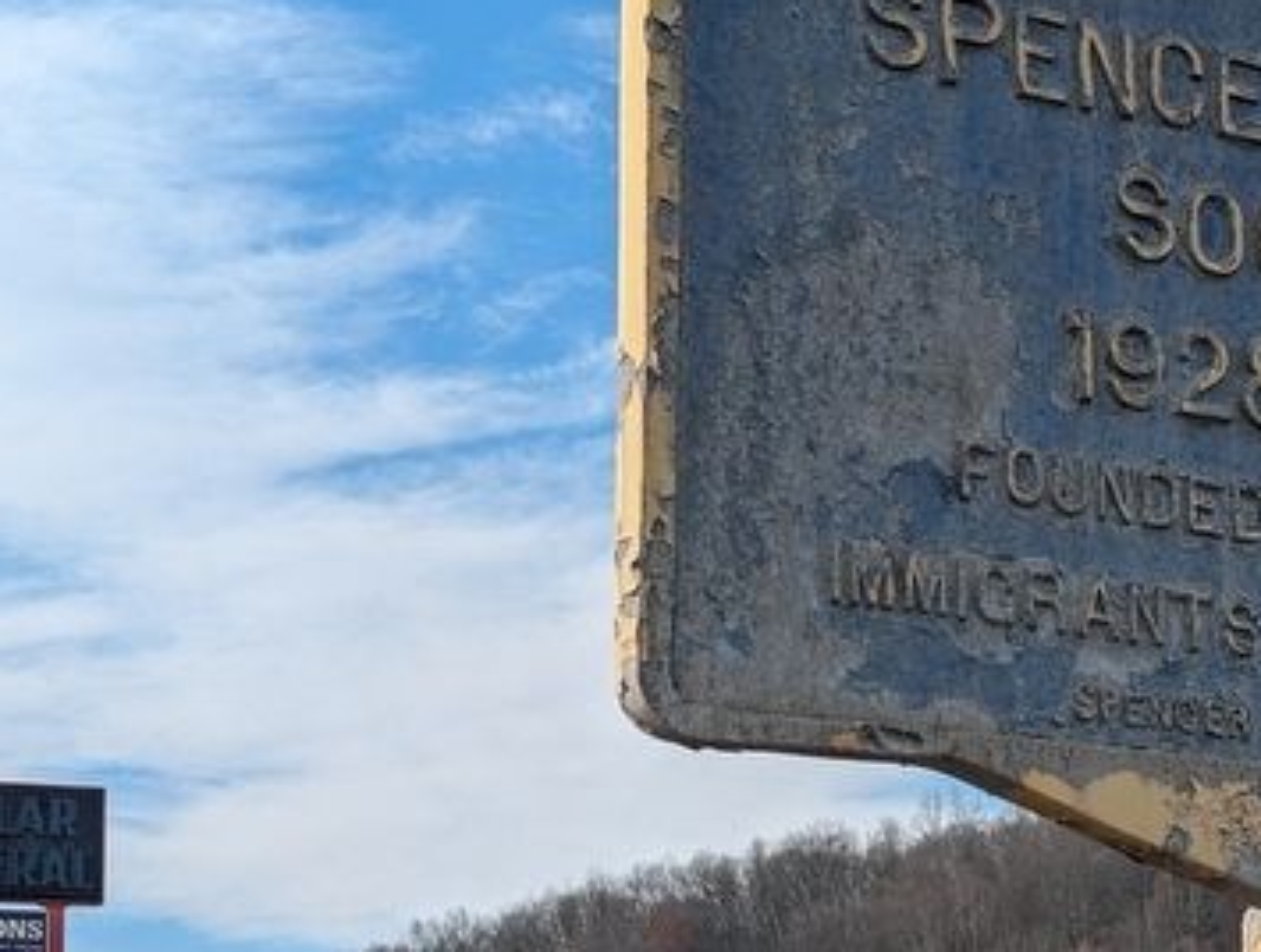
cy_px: 607
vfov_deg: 13.7
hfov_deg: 17.9
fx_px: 3944
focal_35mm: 108
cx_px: 1096
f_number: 1.85
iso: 46
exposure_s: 1/1433
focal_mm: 6.81
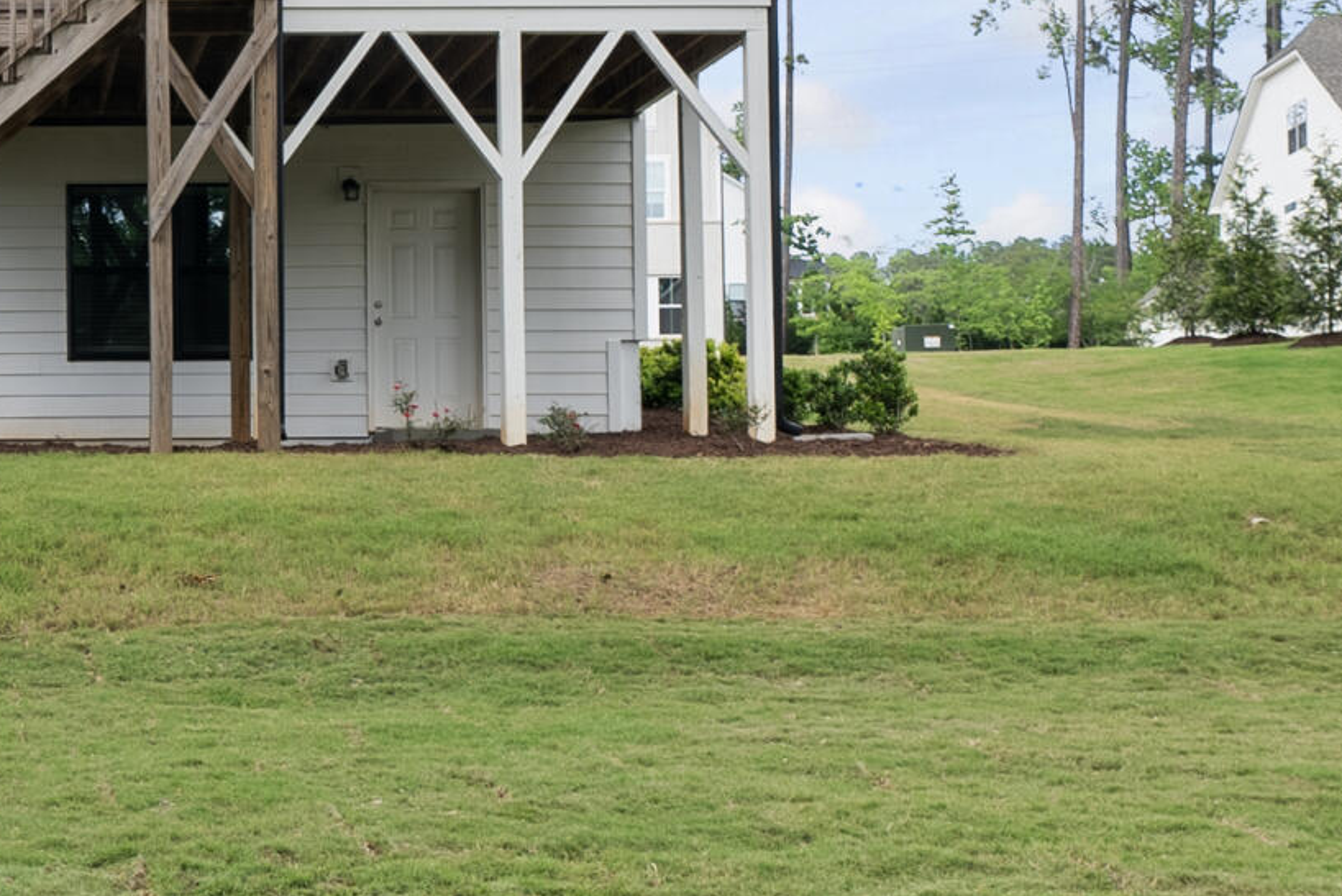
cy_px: 459
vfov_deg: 24.6
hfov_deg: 33.3
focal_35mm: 55
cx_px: 8
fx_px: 2051
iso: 125
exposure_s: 1/30
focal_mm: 15
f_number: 7.1
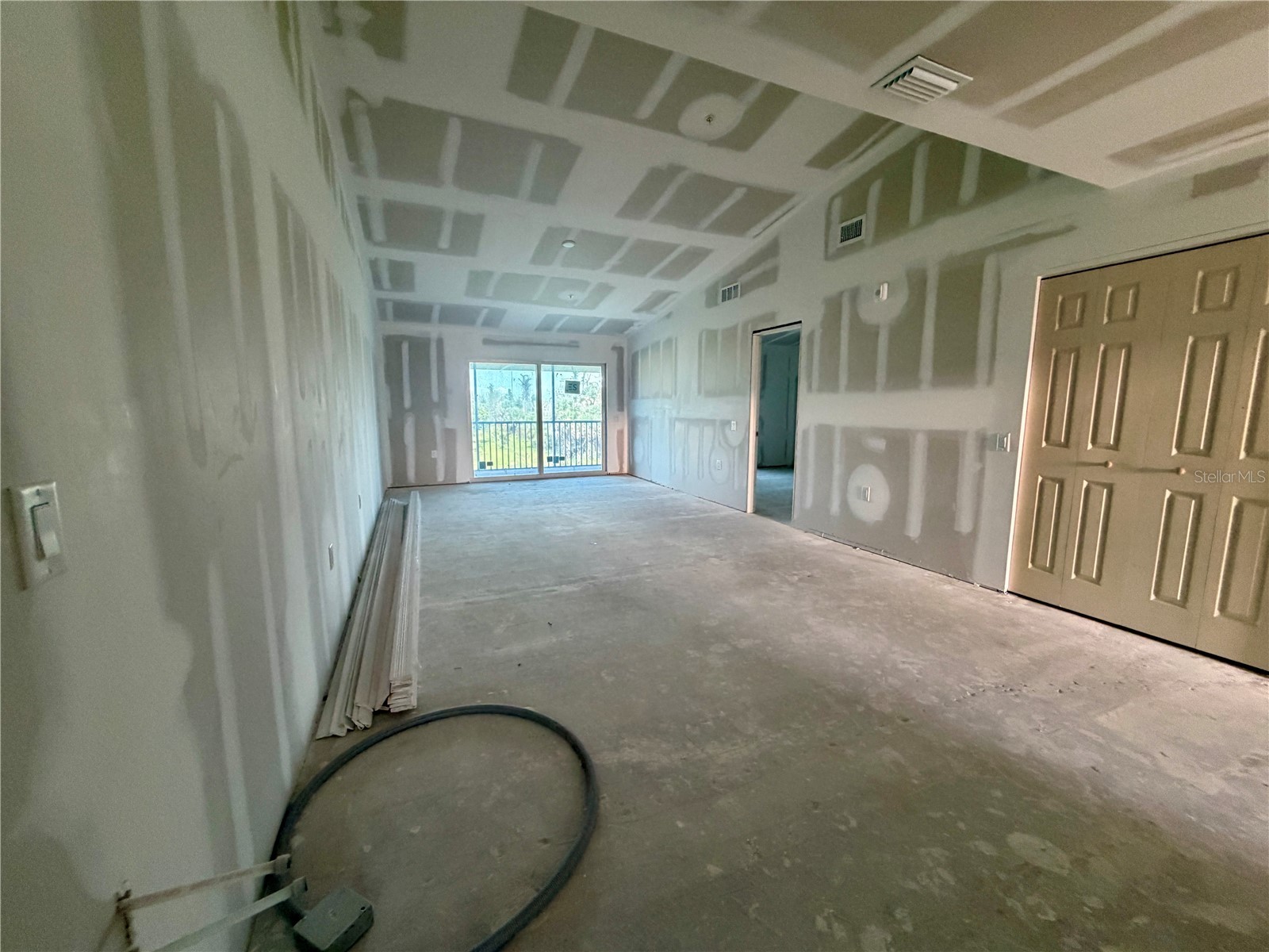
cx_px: 634
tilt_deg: -7.5
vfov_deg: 85.7
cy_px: 476
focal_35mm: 14
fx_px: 513
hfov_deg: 102.1
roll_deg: -0.2
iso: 320
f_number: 2.2
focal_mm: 2.22
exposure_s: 1/60
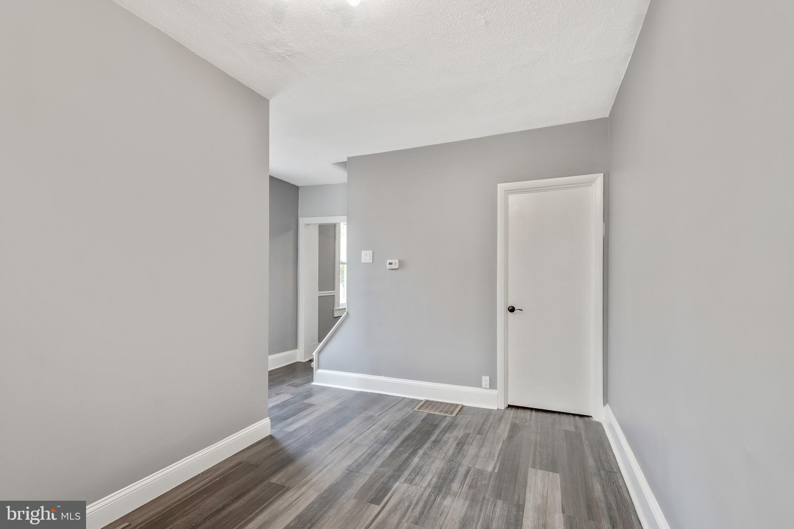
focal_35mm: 15
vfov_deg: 77.3
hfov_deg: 100.4
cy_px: 264
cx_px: 397
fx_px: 331
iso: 320
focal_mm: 10
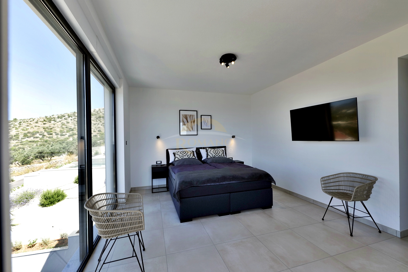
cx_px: 204
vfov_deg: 81.2
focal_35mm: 14
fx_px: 159
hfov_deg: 104.3
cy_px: 136
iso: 100
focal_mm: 14
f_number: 3.2
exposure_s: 1/320
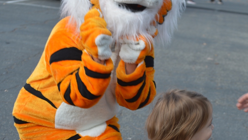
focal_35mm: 121
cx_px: 155
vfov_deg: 10.0
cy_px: 63
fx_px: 794
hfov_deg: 17.7
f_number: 6.3
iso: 100
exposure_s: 1/160
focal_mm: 55
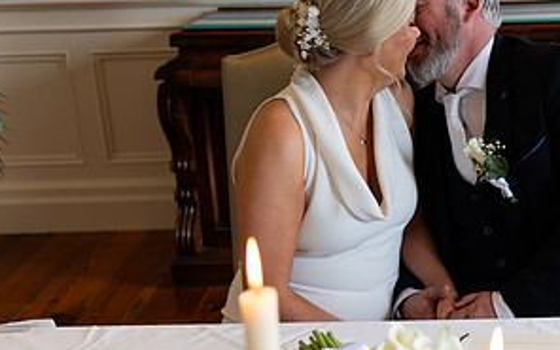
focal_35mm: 60
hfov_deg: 33.0
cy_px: 224
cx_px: 448
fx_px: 916
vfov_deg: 21.6
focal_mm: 30
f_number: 2.8
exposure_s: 1/160
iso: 500
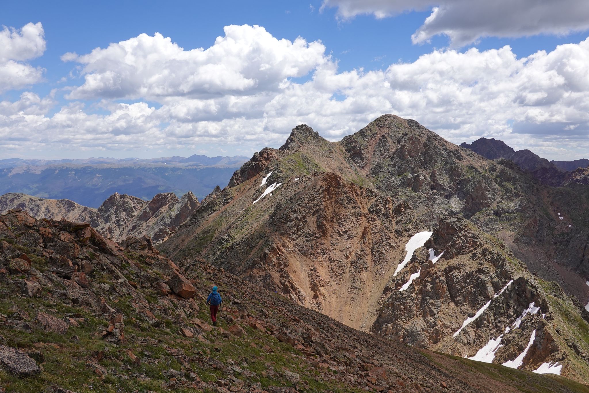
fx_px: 556
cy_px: 196
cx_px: 294
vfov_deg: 38.9
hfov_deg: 55.8
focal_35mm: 34
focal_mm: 12.76
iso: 100
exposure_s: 1/500
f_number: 5.6
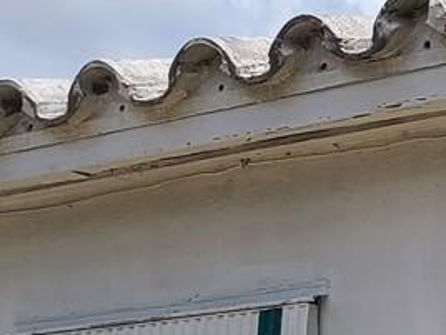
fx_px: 1997
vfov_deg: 9.3
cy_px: 515
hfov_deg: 12.3
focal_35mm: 155
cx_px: 586
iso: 40
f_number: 1.8
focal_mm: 5.4
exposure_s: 1/2913
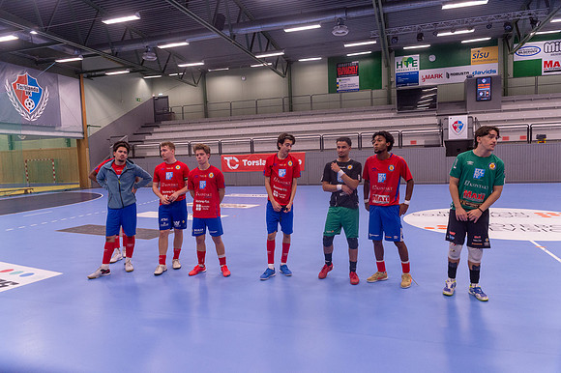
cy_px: 186
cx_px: 280
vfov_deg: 53.1
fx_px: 374
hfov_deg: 73.8
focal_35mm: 24
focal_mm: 24
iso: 2200
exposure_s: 1/250
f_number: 5
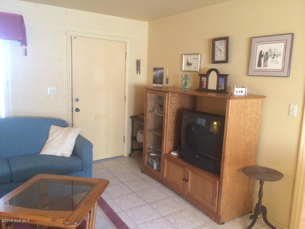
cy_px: 114
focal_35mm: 30
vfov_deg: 46.8
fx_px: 264
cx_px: 152
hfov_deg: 60.0
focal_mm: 4.12
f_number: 2.2
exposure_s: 1/30
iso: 320
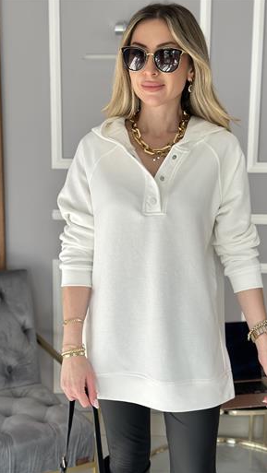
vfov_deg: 39.2
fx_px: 666
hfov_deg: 22.6
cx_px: 163
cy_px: 235
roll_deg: -1.8
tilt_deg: -9.4
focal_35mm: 53
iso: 100
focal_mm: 6.86
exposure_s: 1/171
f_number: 1.78
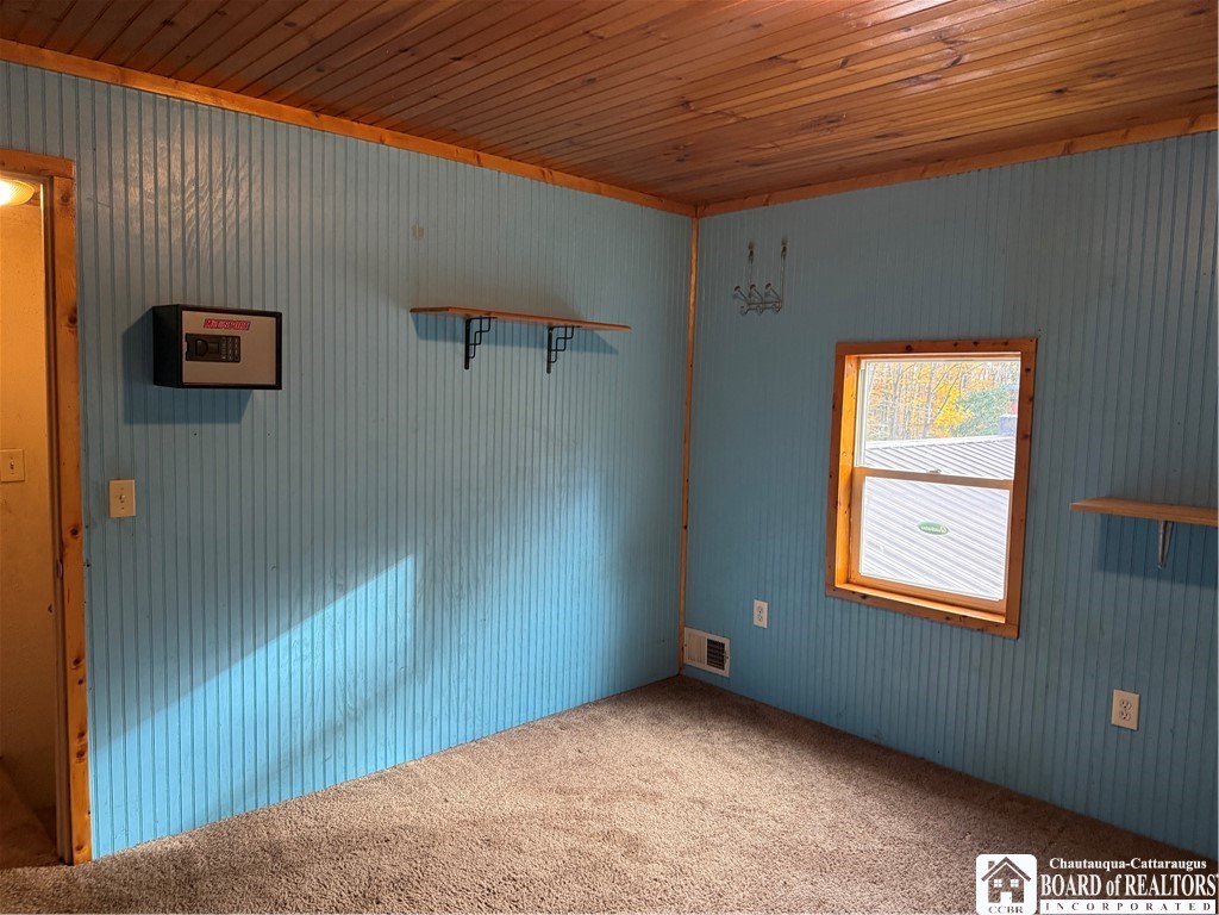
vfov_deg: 56.8
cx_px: 610
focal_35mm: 24
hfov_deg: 71.6
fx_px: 845
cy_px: 458
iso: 320
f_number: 1.78
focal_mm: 6.76
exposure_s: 1/120
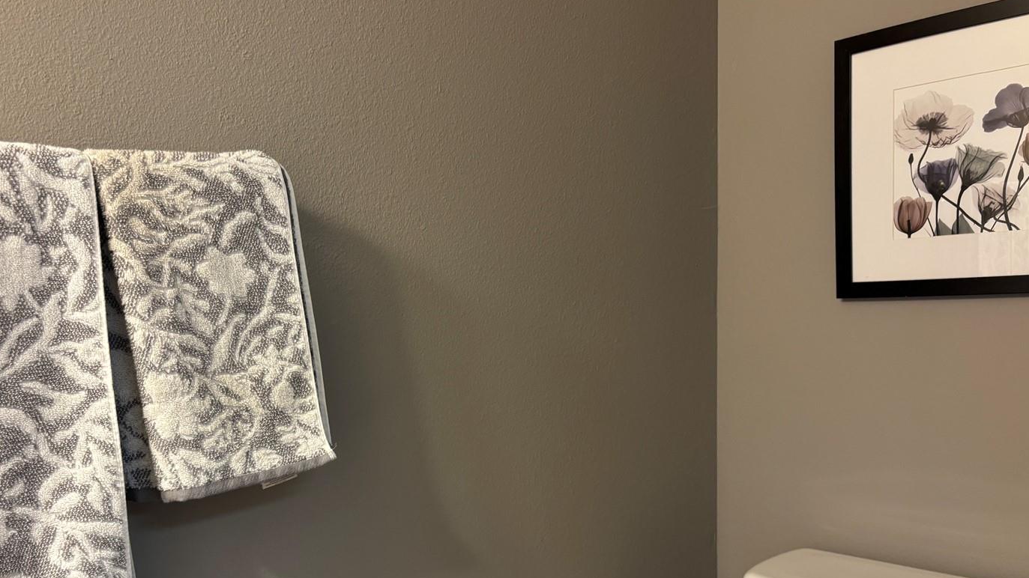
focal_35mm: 33
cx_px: 468
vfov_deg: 35.1
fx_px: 900
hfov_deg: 59.4
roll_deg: +3.5
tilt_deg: -8.7
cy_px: 408
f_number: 1.6
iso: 200
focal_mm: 5.96
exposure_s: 1/60
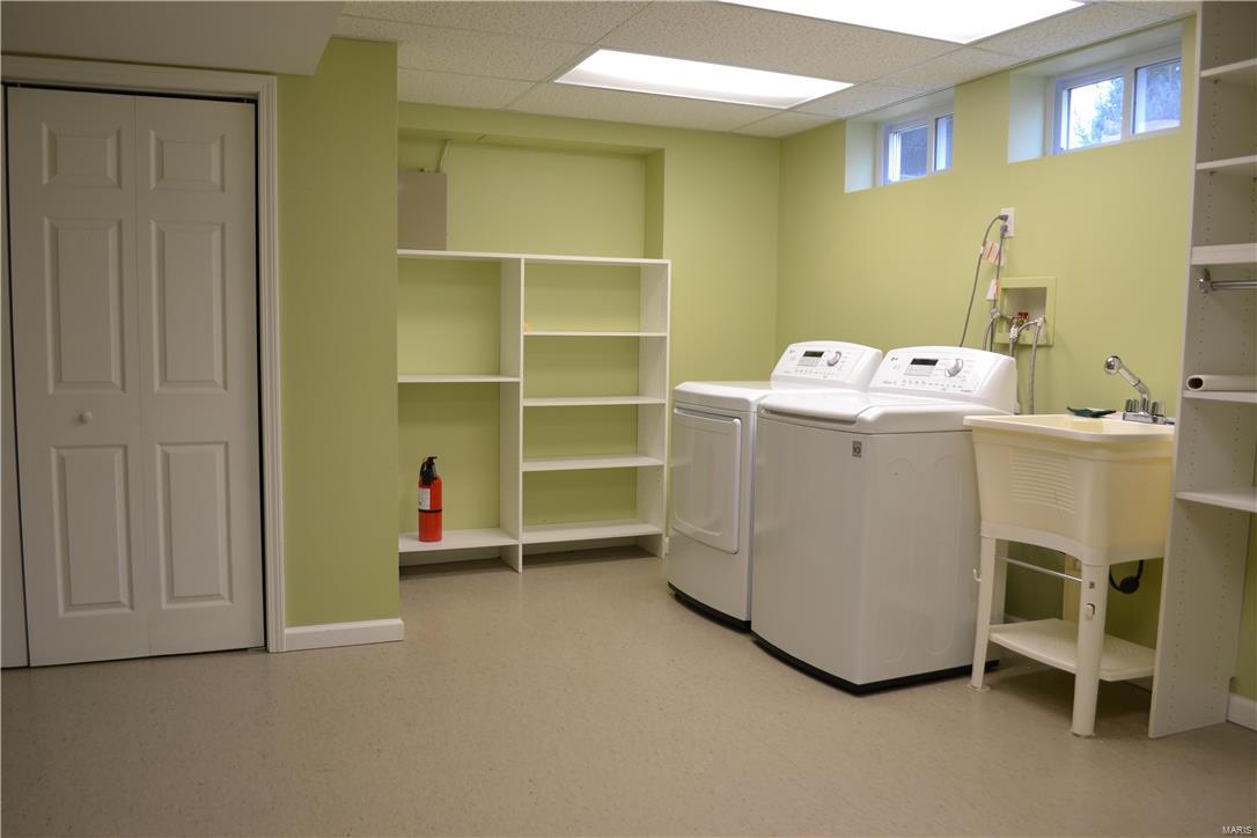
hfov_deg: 67.4
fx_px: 943
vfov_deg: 47.9
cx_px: 628
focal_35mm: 27
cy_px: 419
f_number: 4
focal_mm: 18
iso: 400
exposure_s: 1/60
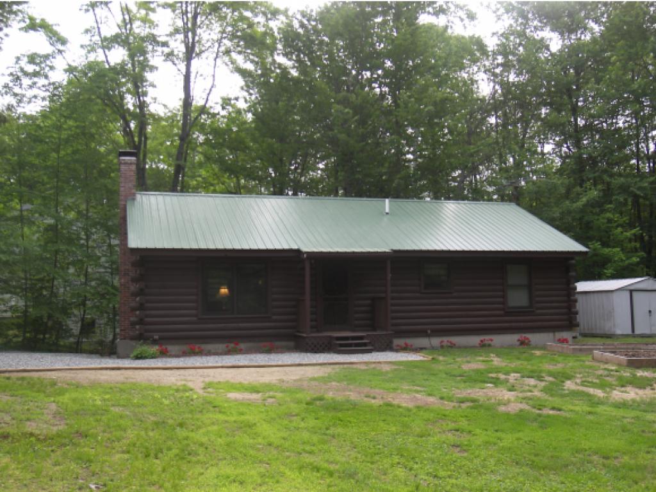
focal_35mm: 37
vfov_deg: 38.7
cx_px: 328
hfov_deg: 50.1
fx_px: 702
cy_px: 246
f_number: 3.2
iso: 50
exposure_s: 1/125
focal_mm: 7.8
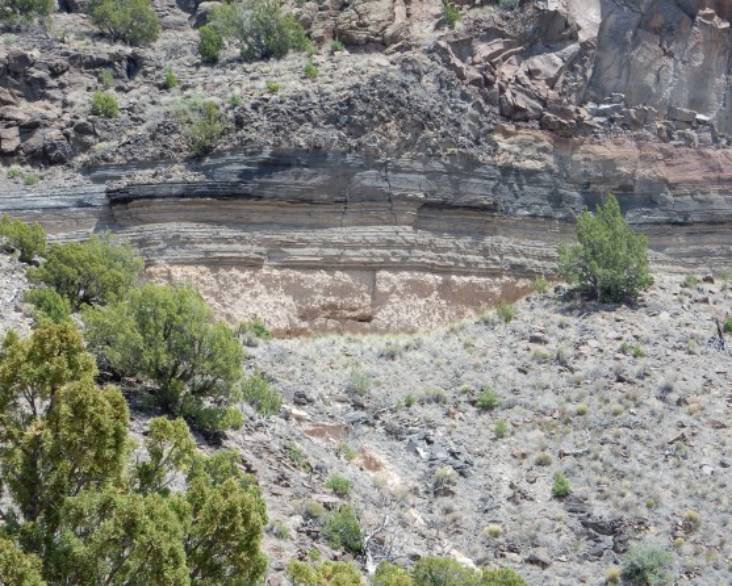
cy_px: 292
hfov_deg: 18.4
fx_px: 2254
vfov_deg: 14.8
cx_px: 356
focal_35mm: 104
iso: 125
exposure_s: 1/320
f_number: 5.3
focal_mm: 17.6
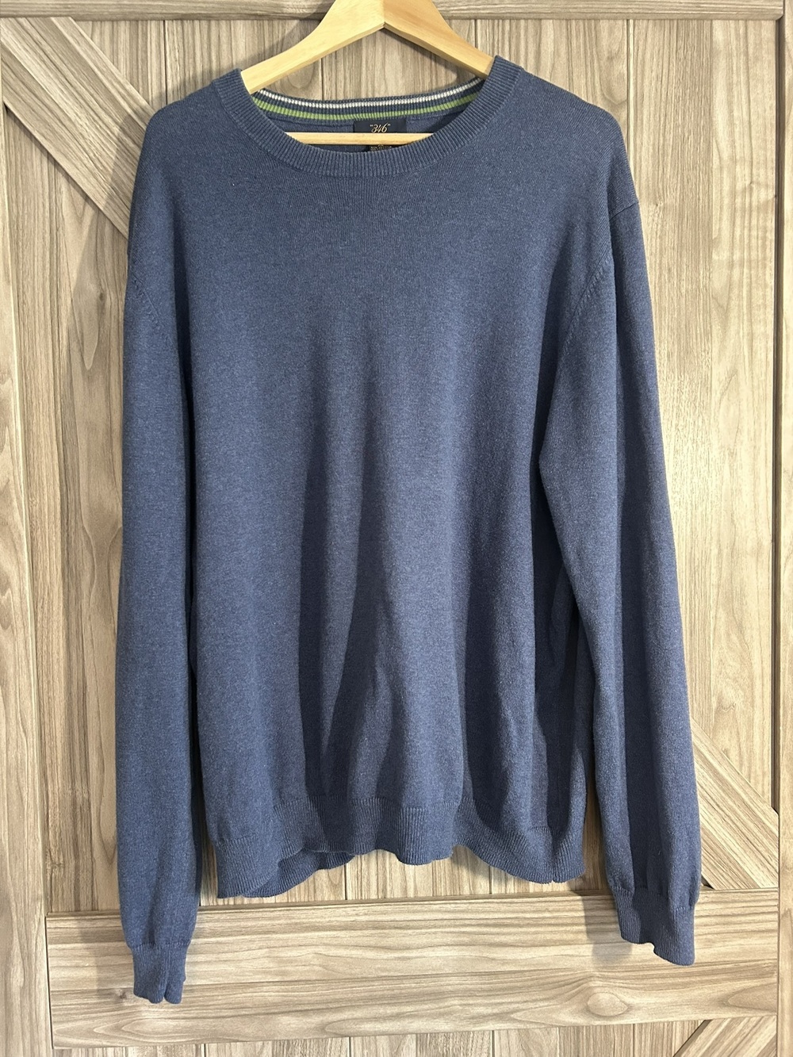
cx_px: 396
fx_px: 794
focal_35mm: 26
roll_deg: +1.4
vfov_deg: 67.3
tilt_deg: -4.3
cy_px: 528
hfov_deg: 53.1
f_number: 1.5
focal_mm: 5.7
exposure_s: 1/60
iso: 400
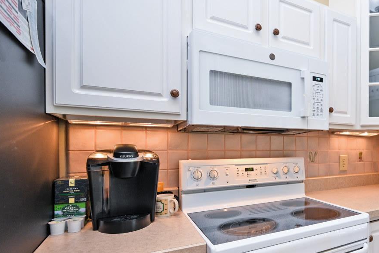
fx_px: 253
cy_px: 151
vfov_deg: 52.8
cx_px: 302
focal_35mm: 24
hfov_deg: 67.0
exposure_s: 1/60
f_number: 4
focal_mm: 14
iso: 400
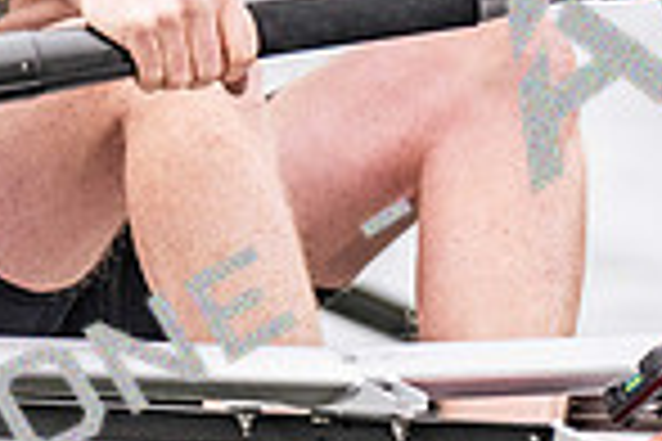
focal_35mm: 2362
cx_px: 122
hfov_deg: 0.9
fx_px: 43431
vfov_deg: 0.6
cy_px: -236
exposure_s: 1/2500
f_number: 4
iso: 900
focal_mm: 600
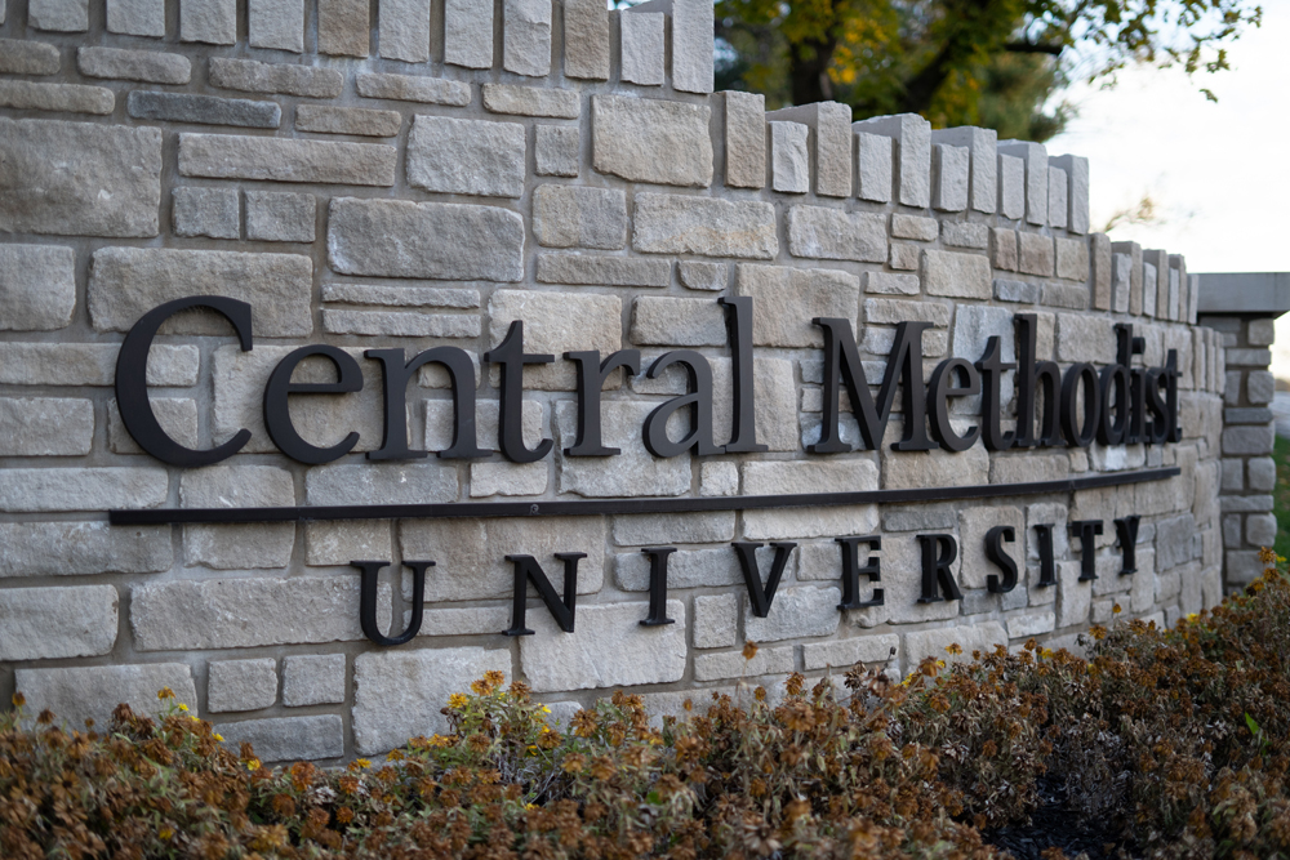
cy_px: 430
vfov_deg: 27.0
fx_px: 1792
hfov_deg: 39.6
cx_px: 645
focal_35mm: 50
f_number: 1.8
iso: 400
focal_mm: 50
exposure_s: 1/1000
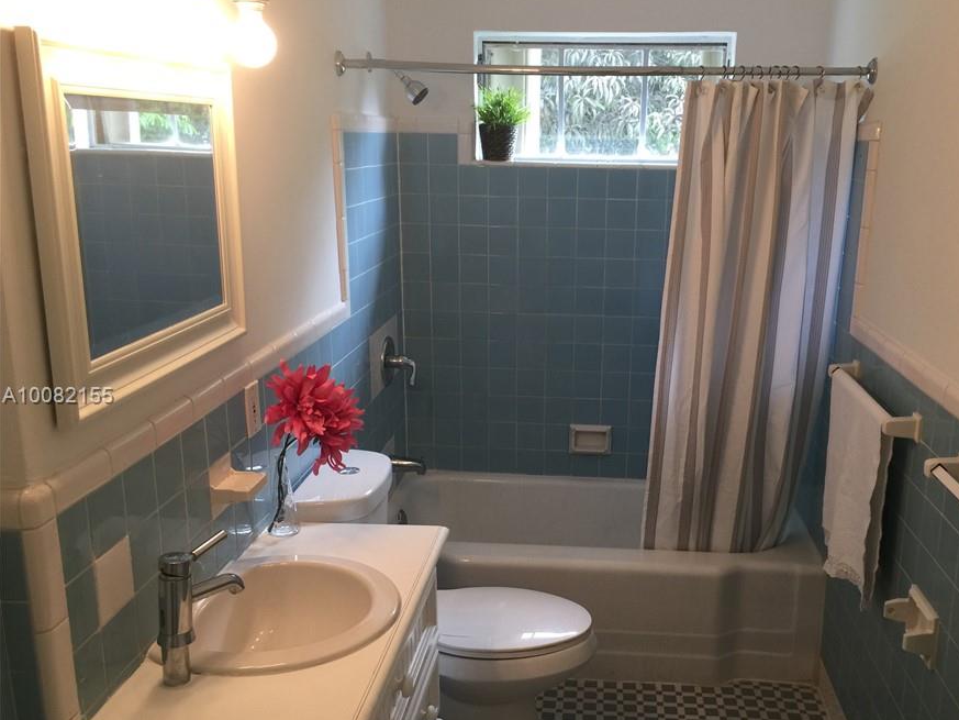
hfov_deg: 53.7
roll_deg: -1.5
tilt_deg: -14.7
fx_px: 942
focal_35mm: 34
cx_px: 561
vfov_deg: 41.8
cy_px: 397
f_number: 2.2
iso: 32
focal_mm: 4.15
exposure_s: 1/30
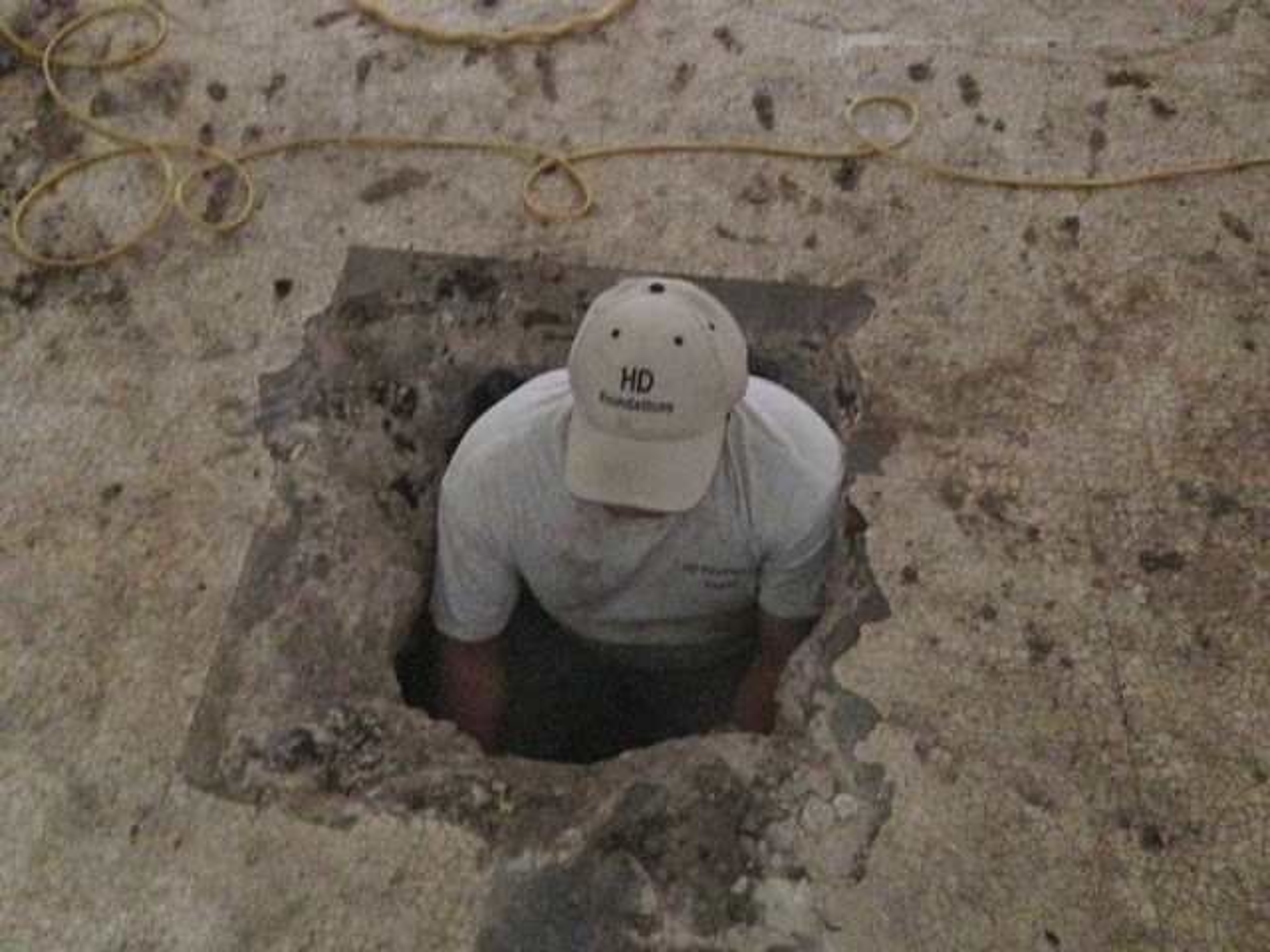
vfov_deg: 42.9
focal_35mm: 33
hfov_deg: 55.4
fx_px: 1211
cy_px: 476
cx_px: 635
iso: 1600
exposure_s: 1/15
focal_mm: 4.13
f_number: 2.4
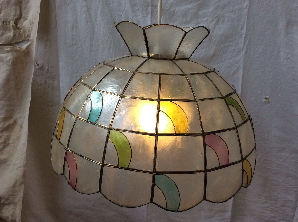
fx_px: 275
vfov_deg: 44.1
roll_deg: -0.4
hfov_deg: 56.9
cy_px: 111
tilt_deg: -15.0
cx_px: 149
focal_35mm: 32
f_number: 2.4
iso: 32
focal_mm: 3.3
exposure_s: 1/106
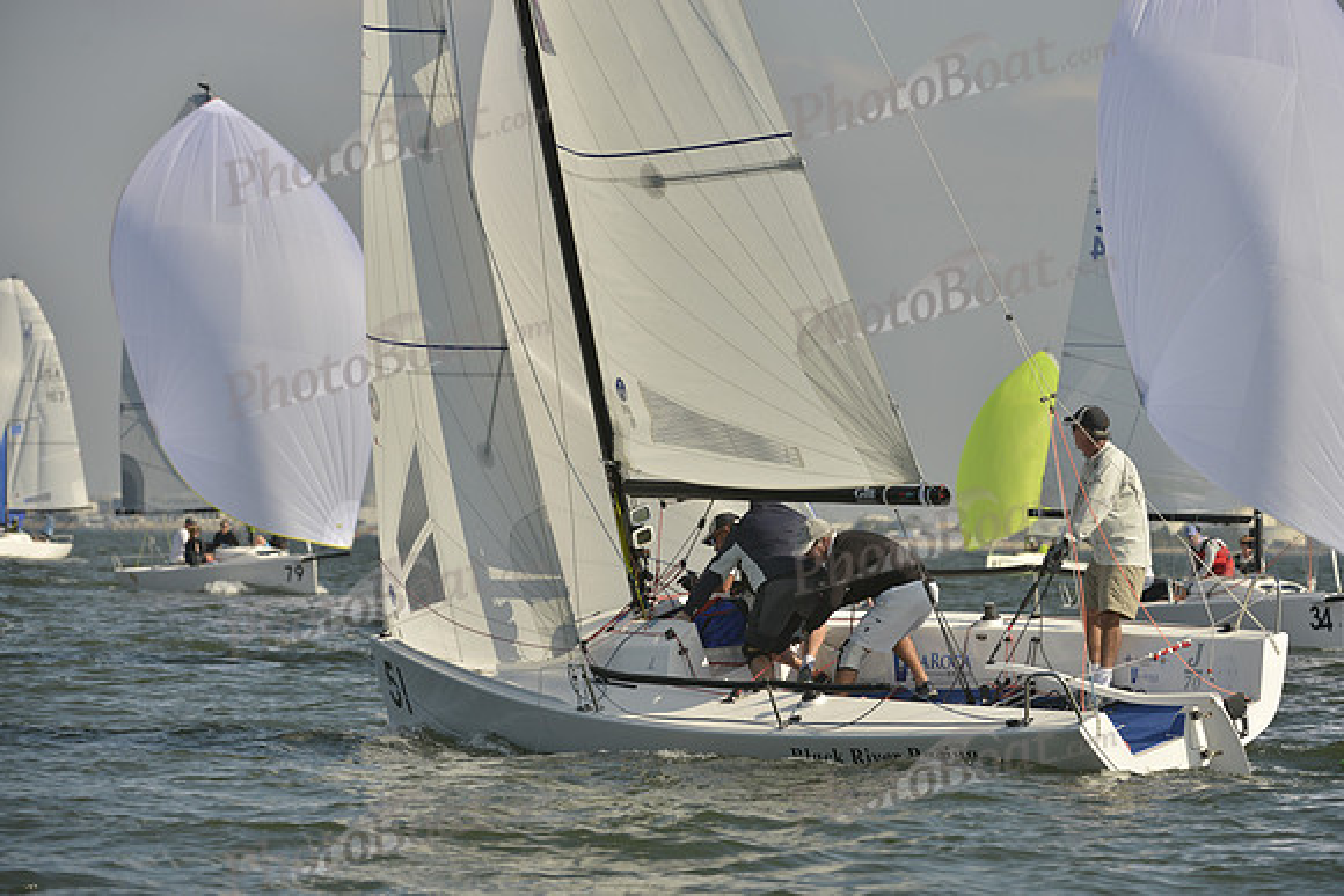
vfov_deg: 6.2
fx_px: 8215
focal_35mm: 220
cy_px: 448
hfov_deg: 9.4
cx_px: 672
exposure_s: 1/1600
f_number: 8
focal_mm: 220
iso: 280
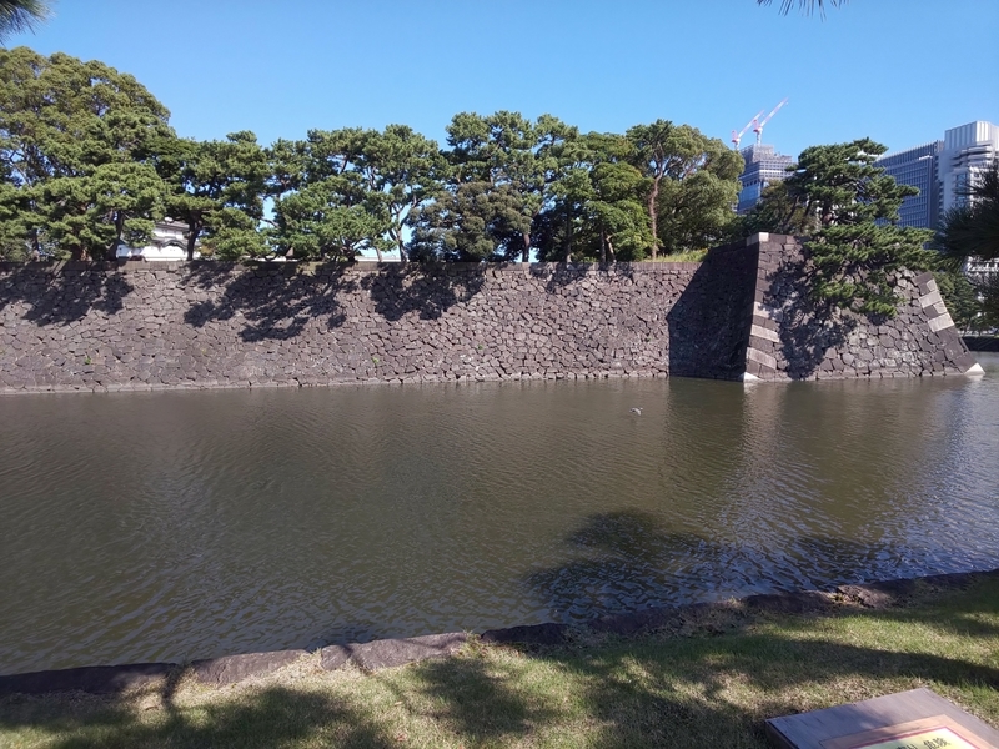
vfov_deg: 66.0
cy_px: 374
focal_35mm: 20
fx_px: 577
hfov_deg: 81.7
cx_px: 500
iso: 28
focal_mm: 3.45
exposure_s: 1/542
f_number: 1.94
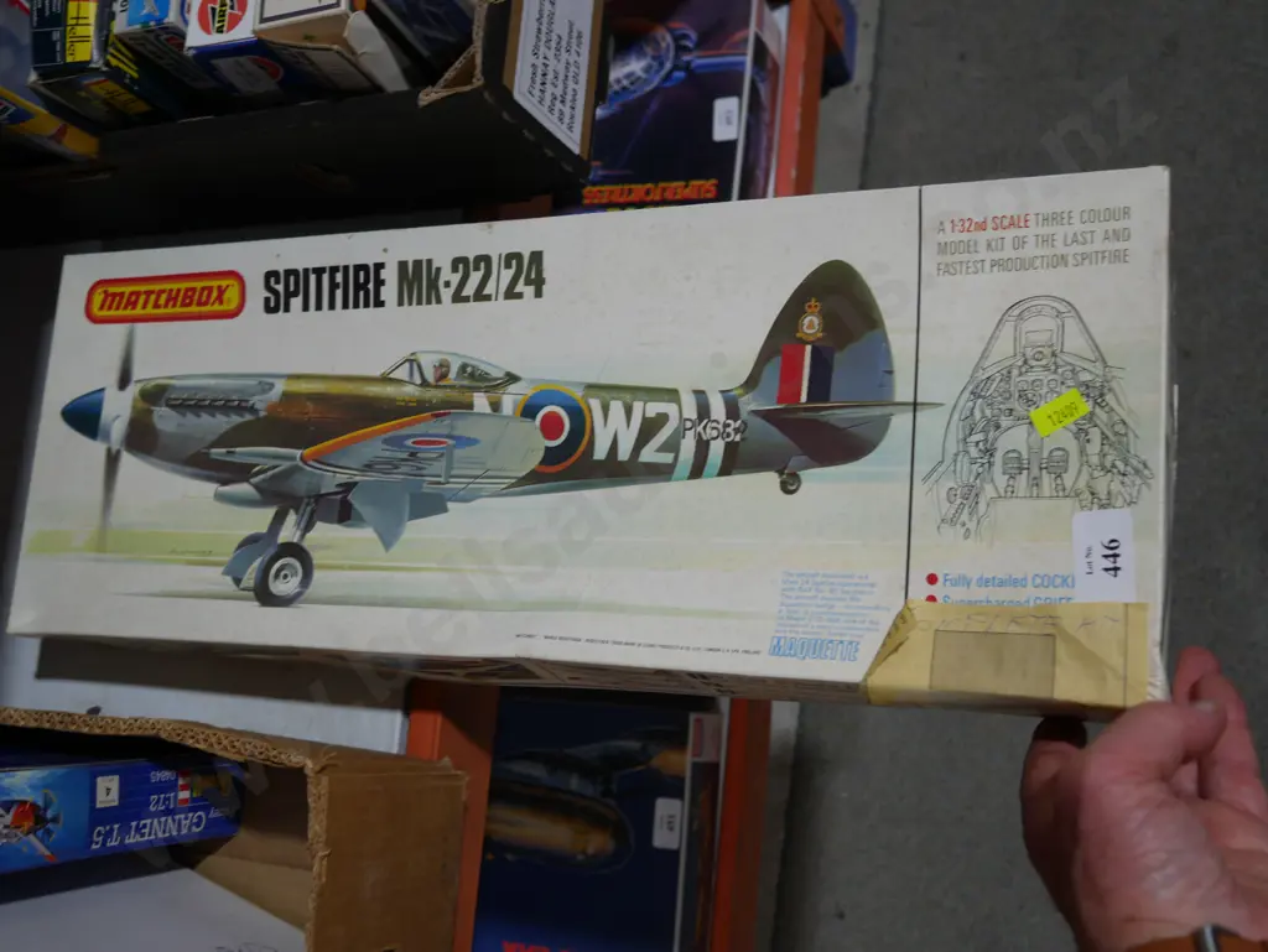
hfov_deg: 51.3
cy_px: 476
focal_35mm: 36
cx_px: 634
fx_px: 1319
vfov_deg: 39.7
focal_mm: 18
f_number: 4
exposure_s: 1/80
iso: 200
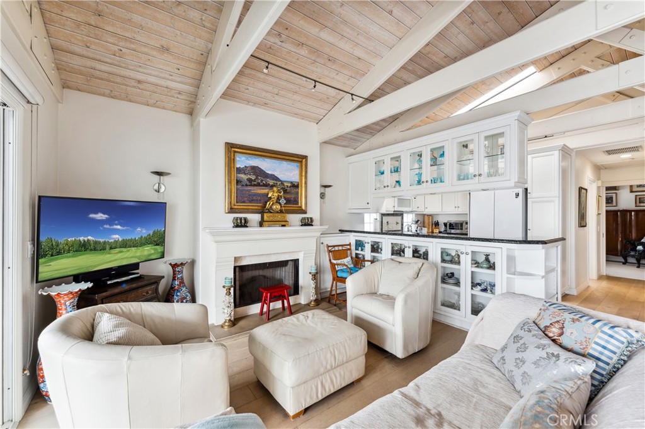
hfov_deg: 104.3
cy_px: 214
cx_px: 322
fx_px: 251
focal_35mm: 14
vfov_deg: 81.2
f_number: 7.1
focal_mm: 14
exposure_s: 1/5
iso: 100
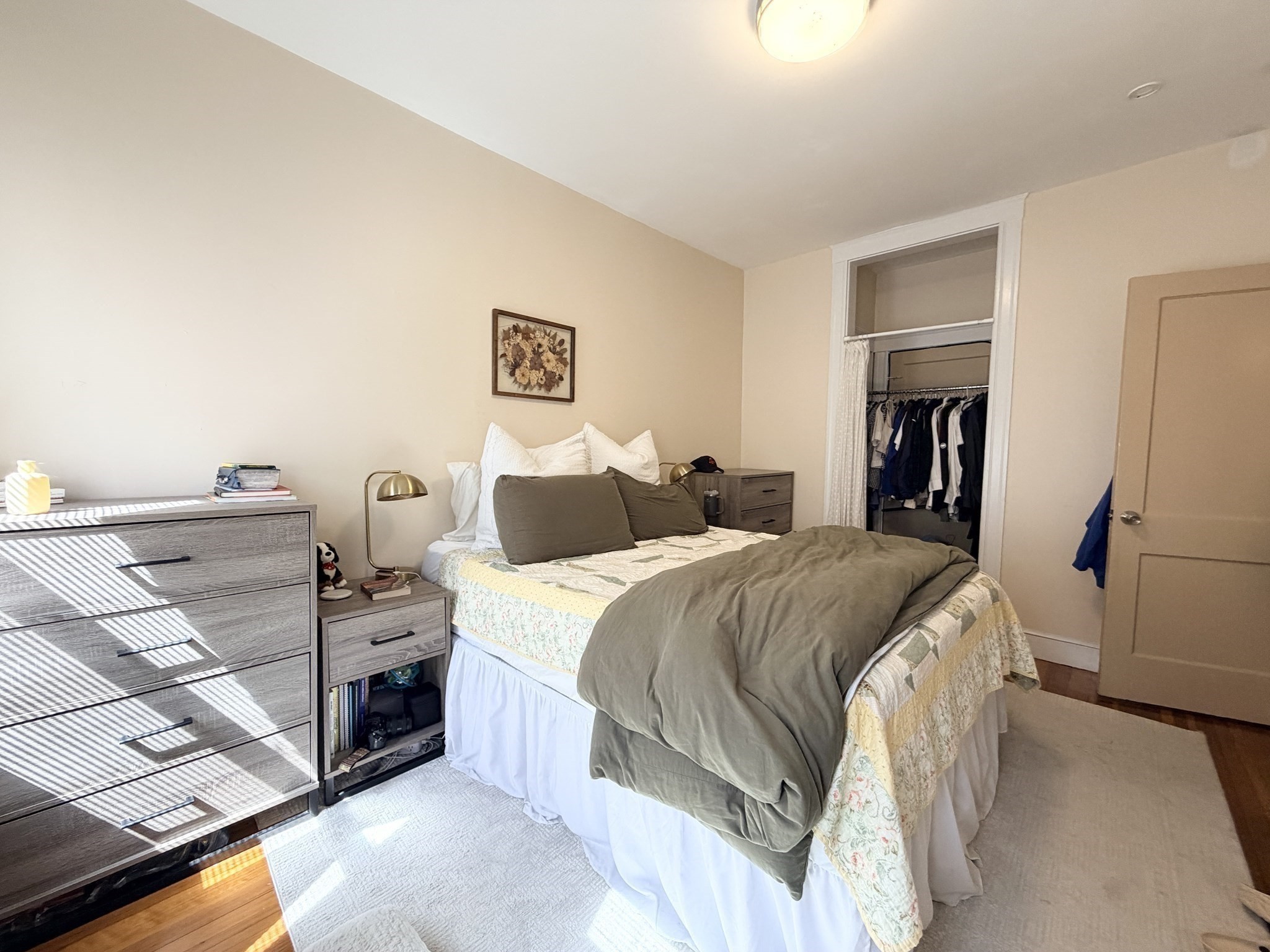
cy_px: 476
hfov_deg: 102.1
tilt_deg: -3.5
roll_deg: -0.5
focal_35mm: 14
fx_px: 514
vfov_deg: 85.7
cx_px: 635
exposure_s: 1/120
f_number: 2.2
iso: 200
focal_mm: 2.22
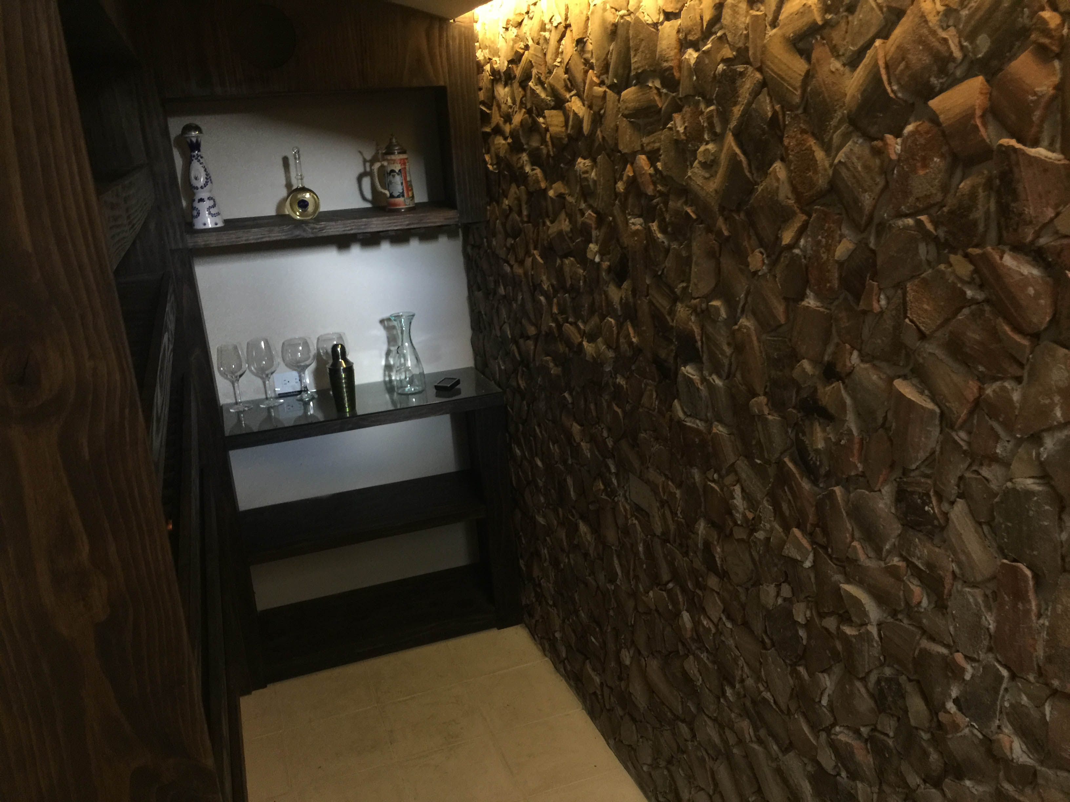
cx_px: 535
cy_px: 401
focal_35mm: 29
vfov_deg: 48.2
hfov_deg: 61.7
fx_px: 896
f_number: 2.2
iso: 80
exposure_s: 1/4
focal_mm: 4.15
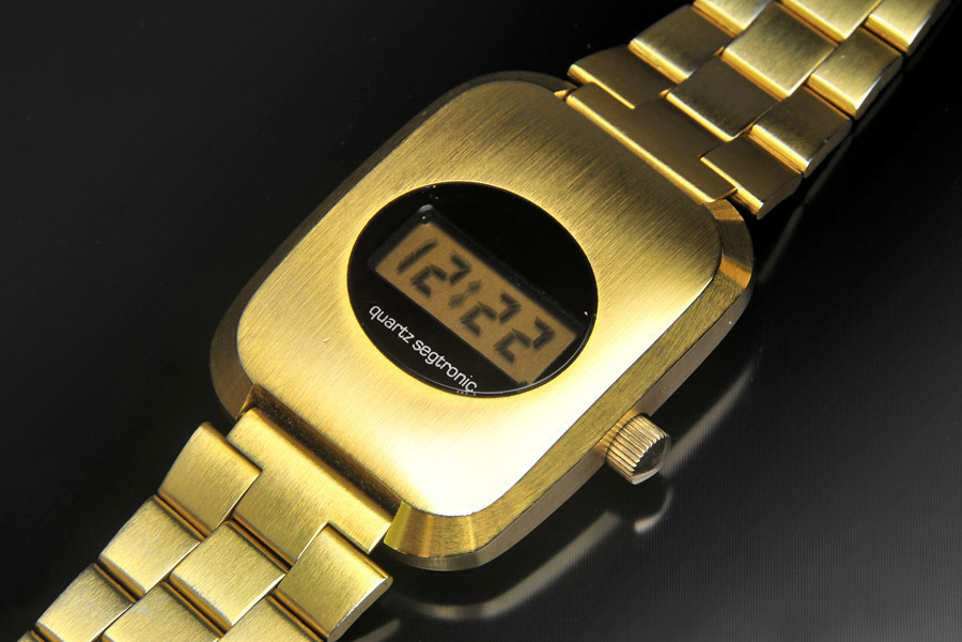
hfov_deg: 6.9
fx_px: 8016
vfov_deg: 4.6
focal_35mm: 300
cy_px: 321
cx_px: 481
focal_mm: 200
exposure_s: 2
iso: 200
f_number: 18
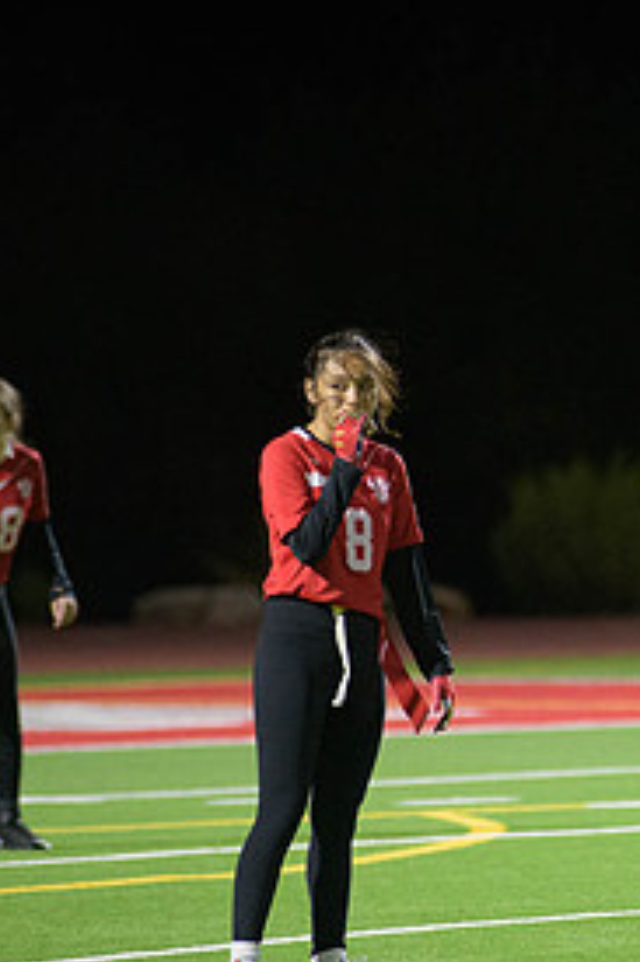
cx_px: 780
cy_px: 474
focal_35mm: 422
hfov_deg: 3.2
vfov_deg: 4.9
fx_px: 11267
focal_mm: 200
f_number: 2.8
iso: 5600
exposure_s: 1/640
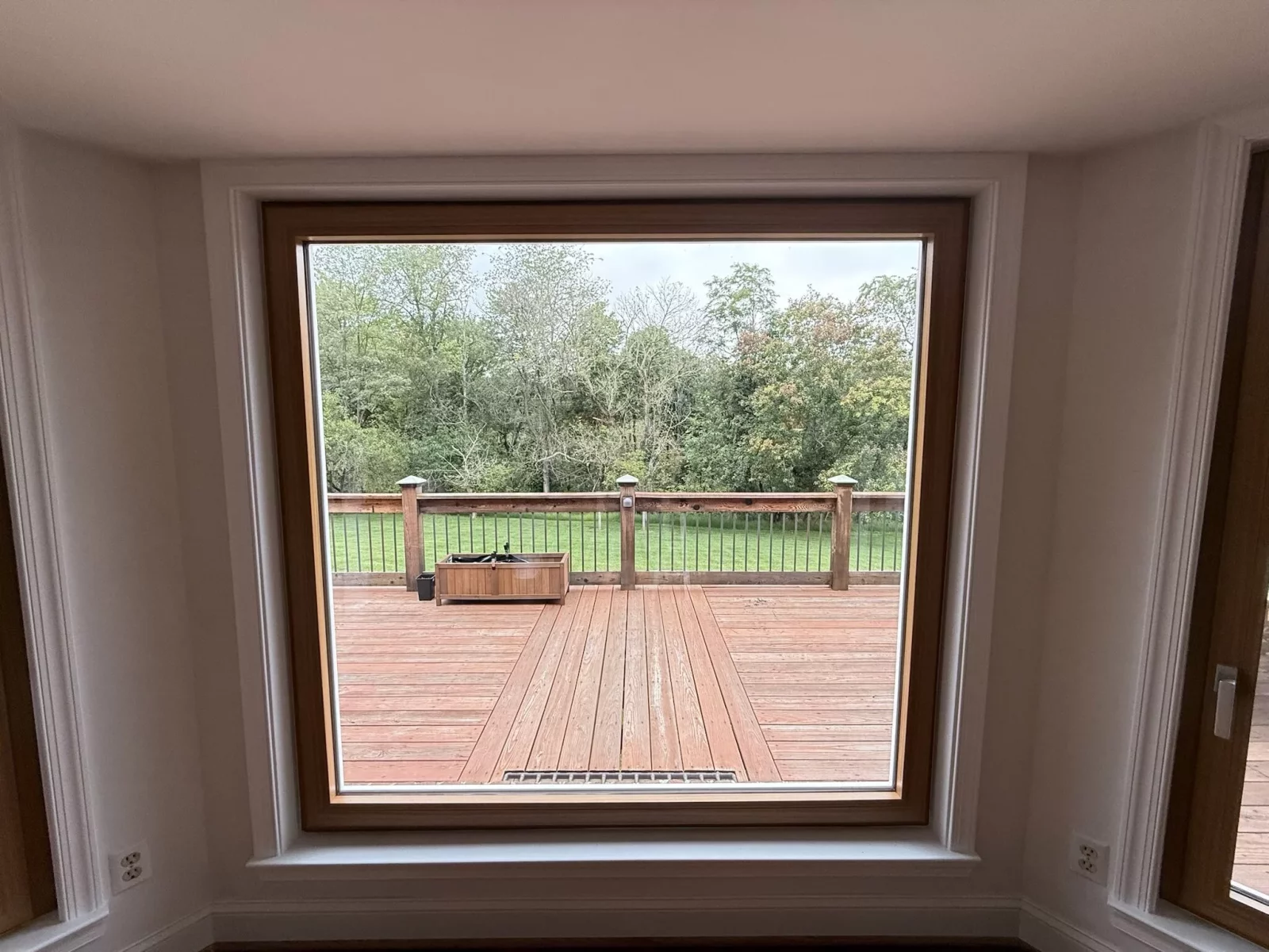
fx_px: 513
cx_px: 634
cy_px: 476
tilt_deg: -4.7
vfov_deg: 85.7
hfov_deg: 102.1
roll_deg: +0.0
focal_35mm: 14
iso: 200
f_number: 2.2
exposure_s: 1/99
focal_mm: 2.22
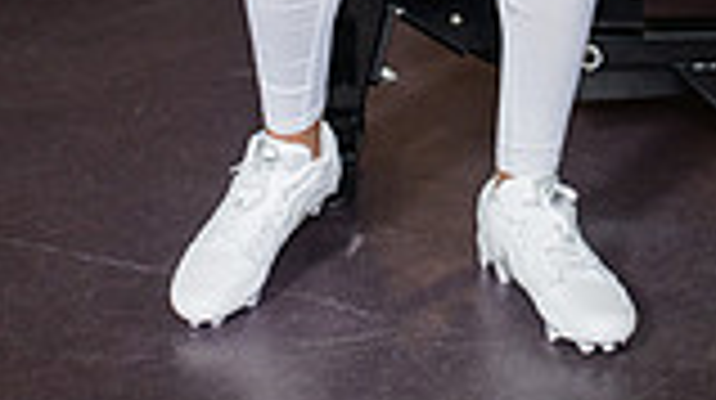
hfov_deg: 20.6
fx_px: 1972
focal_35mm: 104
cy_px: -499
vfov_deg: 10.3
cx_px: 419
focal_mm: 35
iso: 500
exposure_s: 1/250
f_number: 5.6
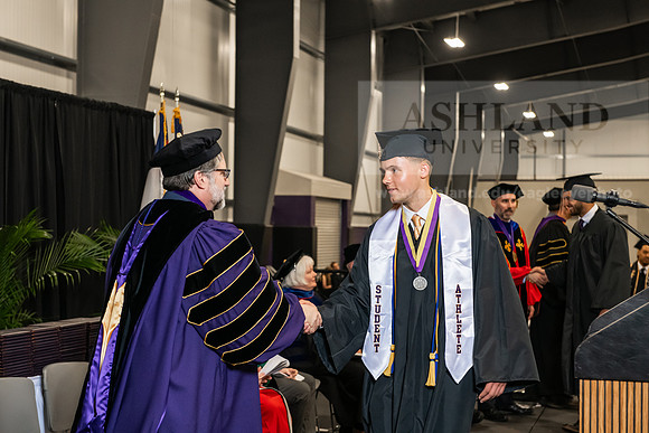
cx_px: 324
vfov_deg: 20.6
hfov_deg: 30.5
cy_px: 216
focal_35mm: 66
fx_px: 1190
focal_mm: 66
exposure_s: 1/200
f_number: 5
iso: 2500
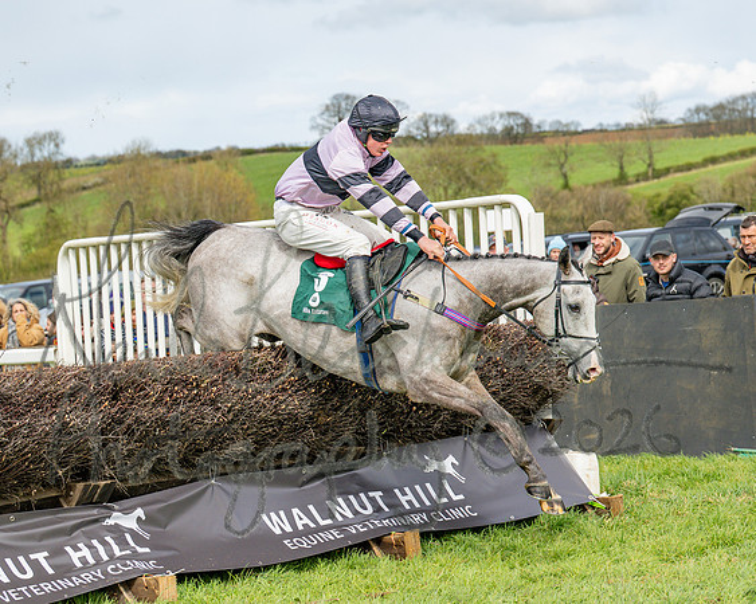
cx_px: 381
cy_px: 302
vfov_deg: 12.3
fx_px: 2797
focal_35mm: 125
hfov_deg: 15.4
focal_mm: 74
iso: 400
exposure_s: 1/2500
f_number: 4
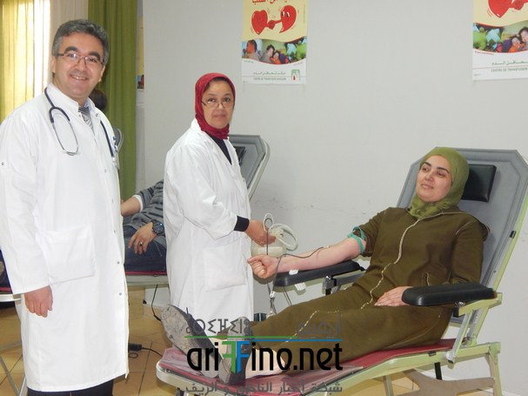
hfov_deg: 35.5
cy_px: 198
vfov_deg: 27.0
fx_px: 824
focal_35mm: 54
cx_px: 264
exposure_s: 1/30
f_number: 3.8
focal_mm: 9.7
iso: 320
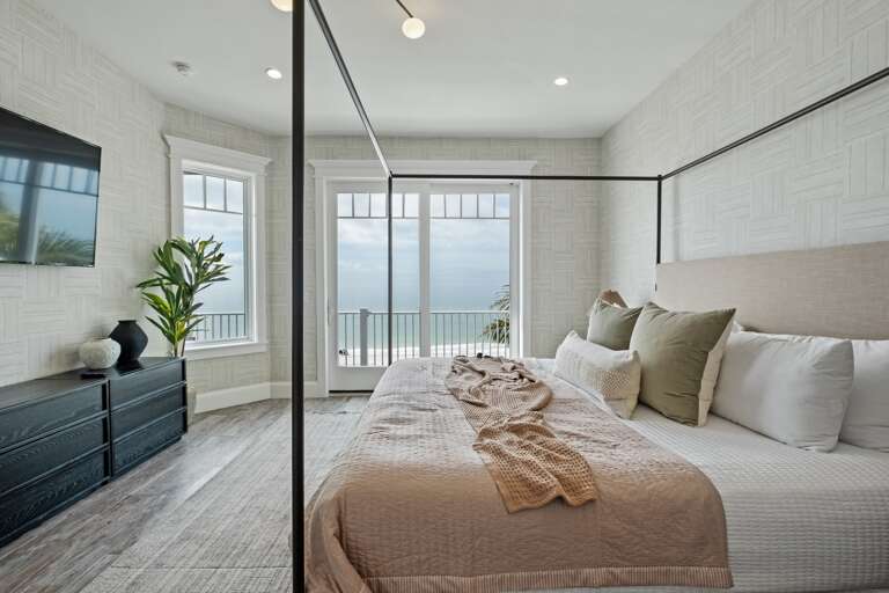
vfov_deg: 77.3
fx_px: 370
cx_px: 444
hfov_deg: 100.4
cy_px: 296
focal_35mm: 15
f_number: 7.1
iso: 160
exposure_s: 1/30
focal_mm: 10
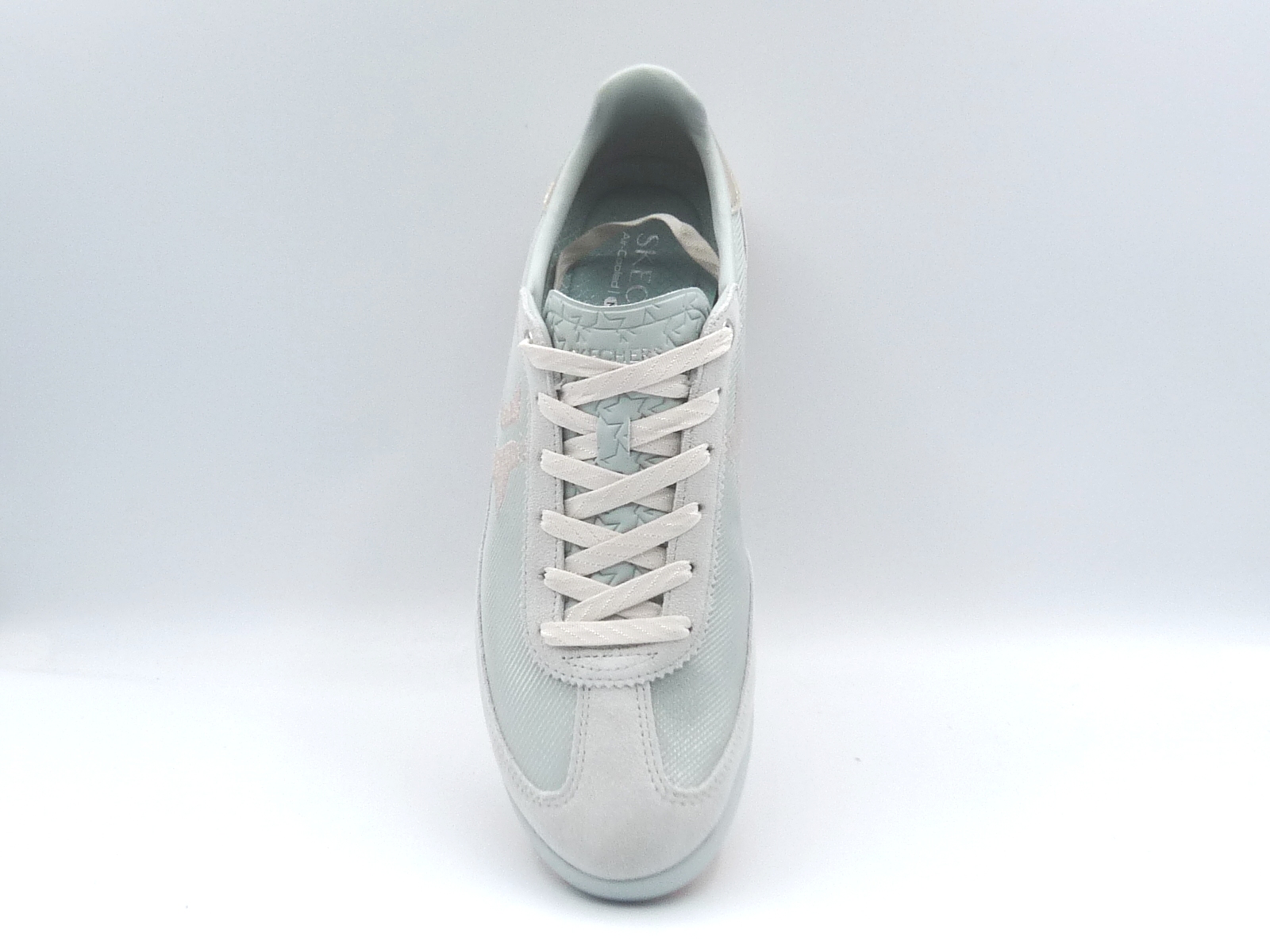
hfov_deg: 39.7
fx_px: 1761
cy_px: 476
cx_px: 635
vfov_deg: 30.3
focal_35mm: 48
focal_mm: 4.8
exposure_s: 1/200
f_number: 5
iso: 100
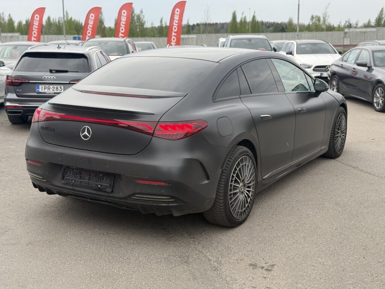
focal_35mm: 48
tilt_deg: -11.7
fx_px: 534
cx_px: 192
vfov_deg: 30.3
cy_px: 144
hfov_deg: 39.7
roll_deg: +0.5
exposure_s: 1/447
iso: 64
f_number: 1.78
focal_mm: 6.76
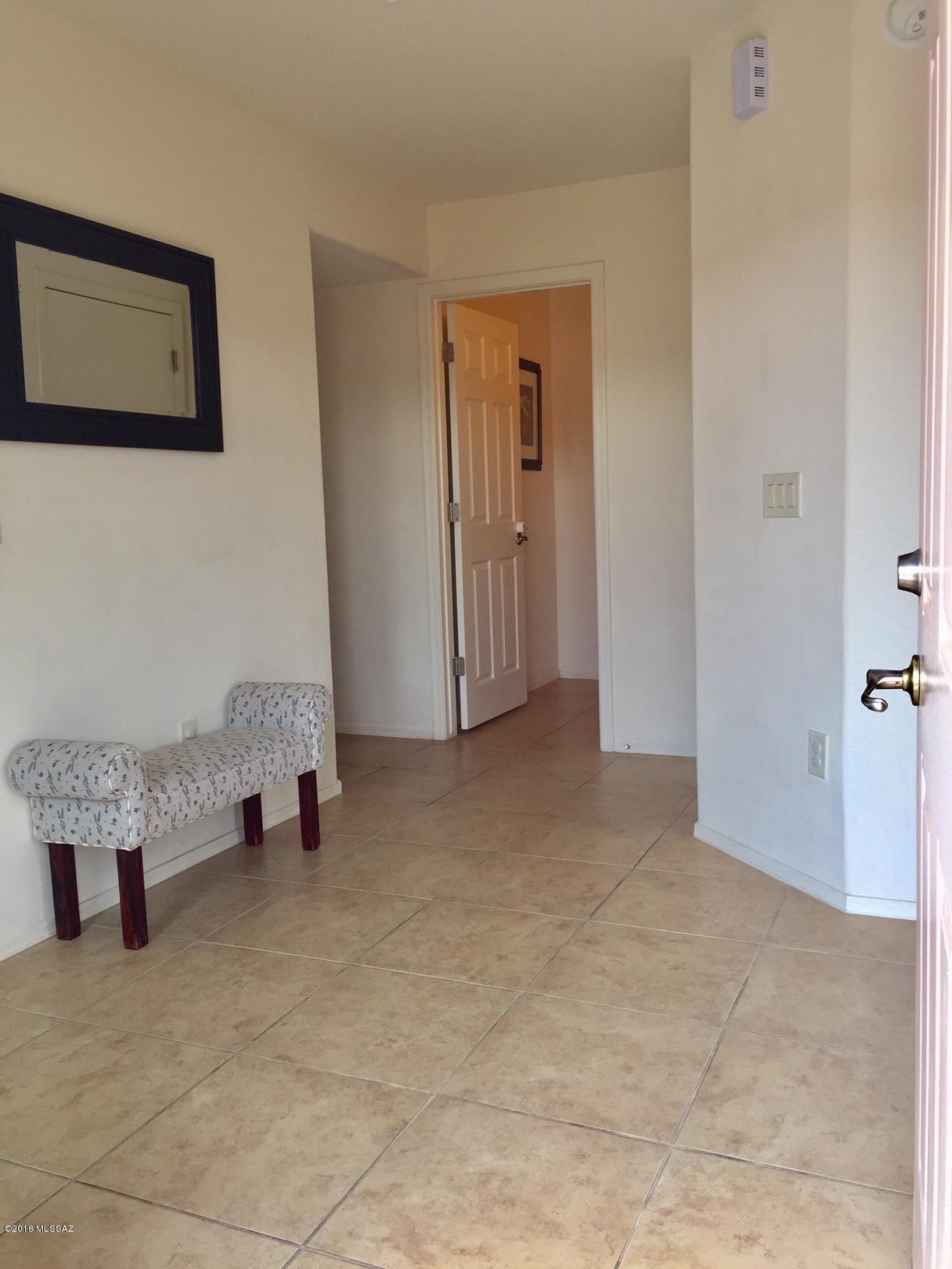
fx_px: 1063
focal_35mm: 29
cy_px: 634
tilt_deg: -5.8
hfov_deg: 48.2
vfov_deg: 61.7
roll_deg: +1.4
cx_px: 476
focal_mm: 4.15
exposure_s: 1/120
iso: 50
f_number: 2.2
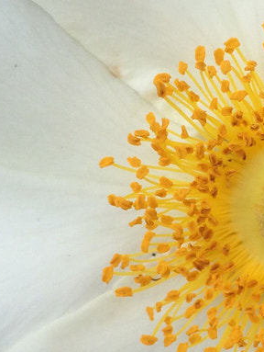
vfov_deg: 16.2
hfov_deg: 12.1
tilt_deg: -76.0
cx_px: 274
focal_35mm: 121
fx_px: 1228
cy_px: 221
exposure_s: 1/1466
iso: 32
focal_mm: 4.15
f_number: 2.2
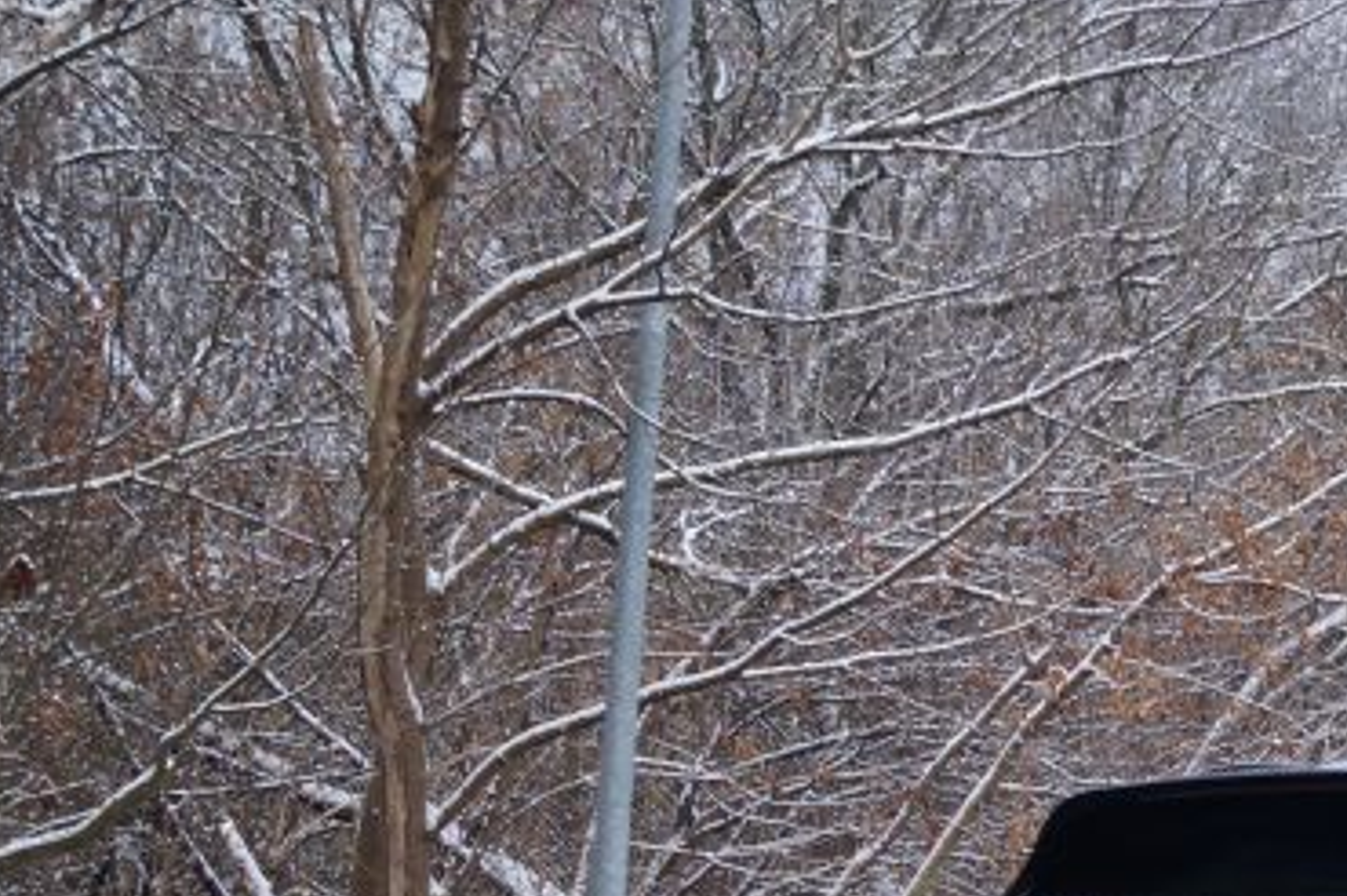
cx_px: 1766
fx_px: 4037
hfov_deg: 17.7
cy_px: 1111
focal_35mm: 108
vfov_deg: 12.3
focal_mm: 26
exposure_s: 1/60
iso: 100
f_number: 4
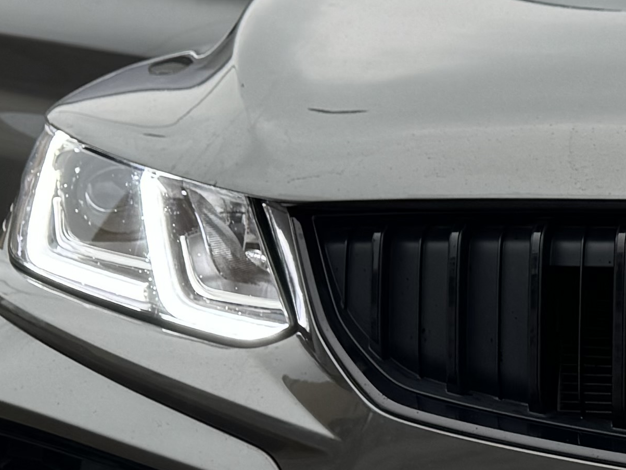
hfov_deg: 15.5
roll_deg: -0.3
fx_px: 2061
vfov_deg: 13.0
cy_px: 323
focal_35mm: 114
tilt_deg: -4.7
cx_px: 1017
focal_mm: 6.76
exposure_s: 1/226
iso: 64
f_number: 1.78
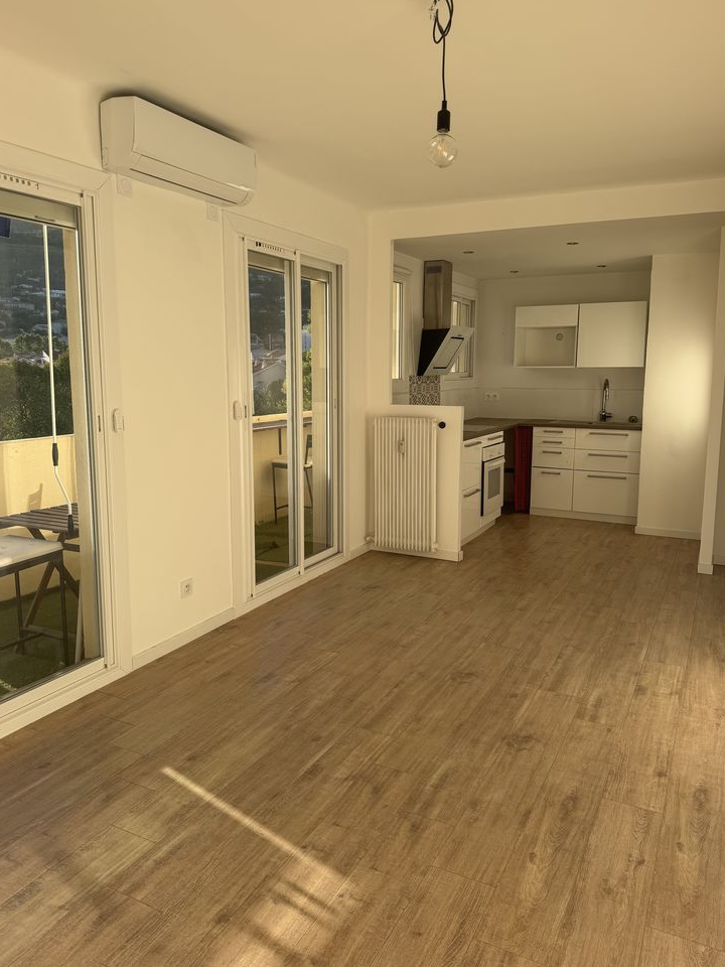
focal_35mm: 25
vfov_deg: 69.4
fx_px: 698
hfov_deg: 54.9
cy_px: 467
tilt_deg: -8.0
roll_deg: -0.8
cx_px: 365
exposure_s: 1/1689
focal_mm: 6.76
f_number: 1.78
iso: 80
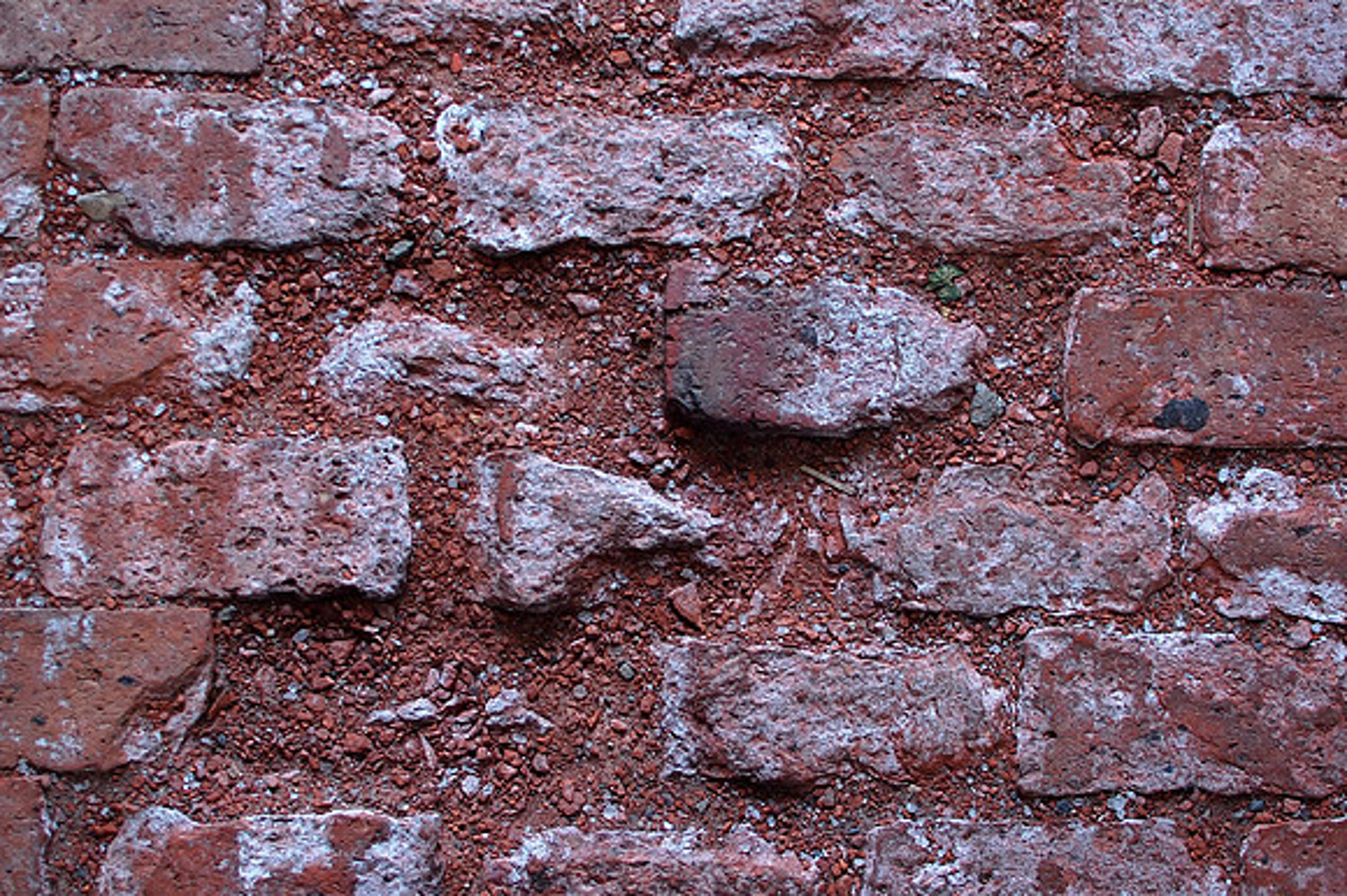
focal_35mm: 52
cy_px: 448
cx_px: 674
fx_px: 1963
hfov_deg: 37.9
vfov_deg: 25.7
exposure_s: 1/30
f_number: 2.8
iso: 200
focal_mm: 35
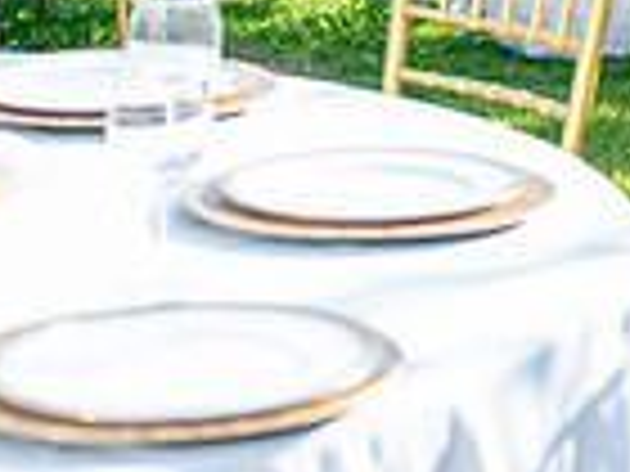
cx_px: 1112
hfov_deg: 11.5
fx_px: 2912
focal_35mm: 160
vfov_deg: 8.9
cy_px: -344
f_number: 2
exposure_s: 1/1000
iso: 200
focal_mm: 37
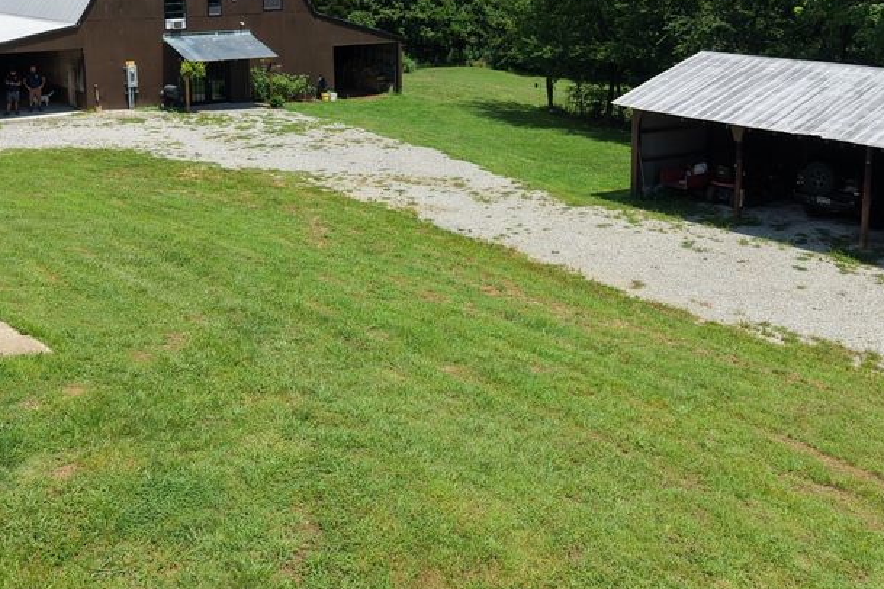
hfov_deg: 46.4
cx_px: 459
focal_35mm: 42
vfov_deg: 30.9
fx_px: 1031
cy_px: 94
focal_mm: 8.67
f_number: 1.8
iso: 280
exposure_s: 1/6400
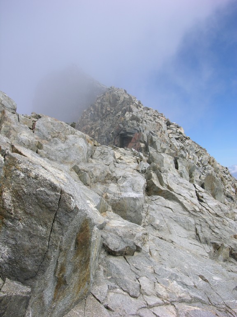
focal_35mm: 35
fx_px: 320
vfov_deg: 52.6
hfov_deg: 40.7
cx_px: 118
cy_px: 158
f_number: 6.3
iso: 50
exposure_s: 1/260
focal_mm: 8.9
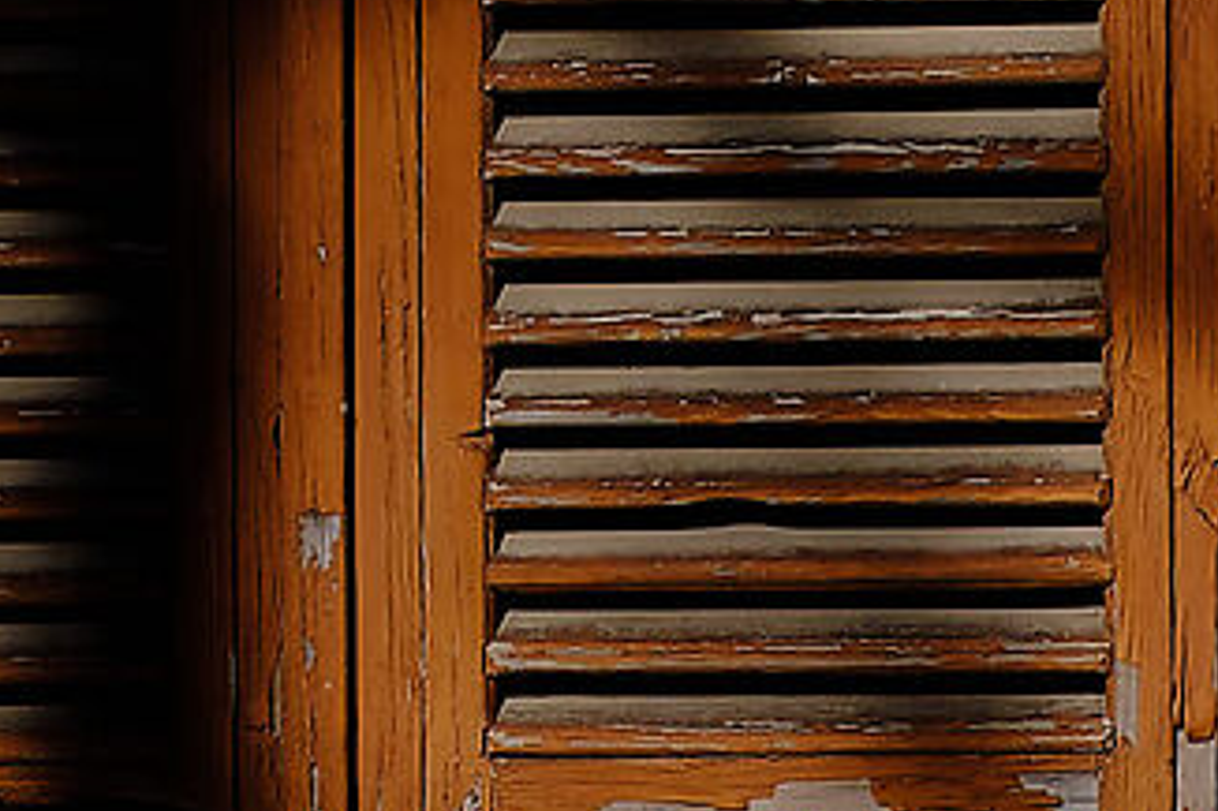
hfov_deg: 5.6
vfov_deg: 3.7
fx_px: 12444
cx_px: 1214
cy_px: 1435
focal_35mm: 368
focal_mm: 33
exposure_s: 1/500
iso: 200
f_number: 8
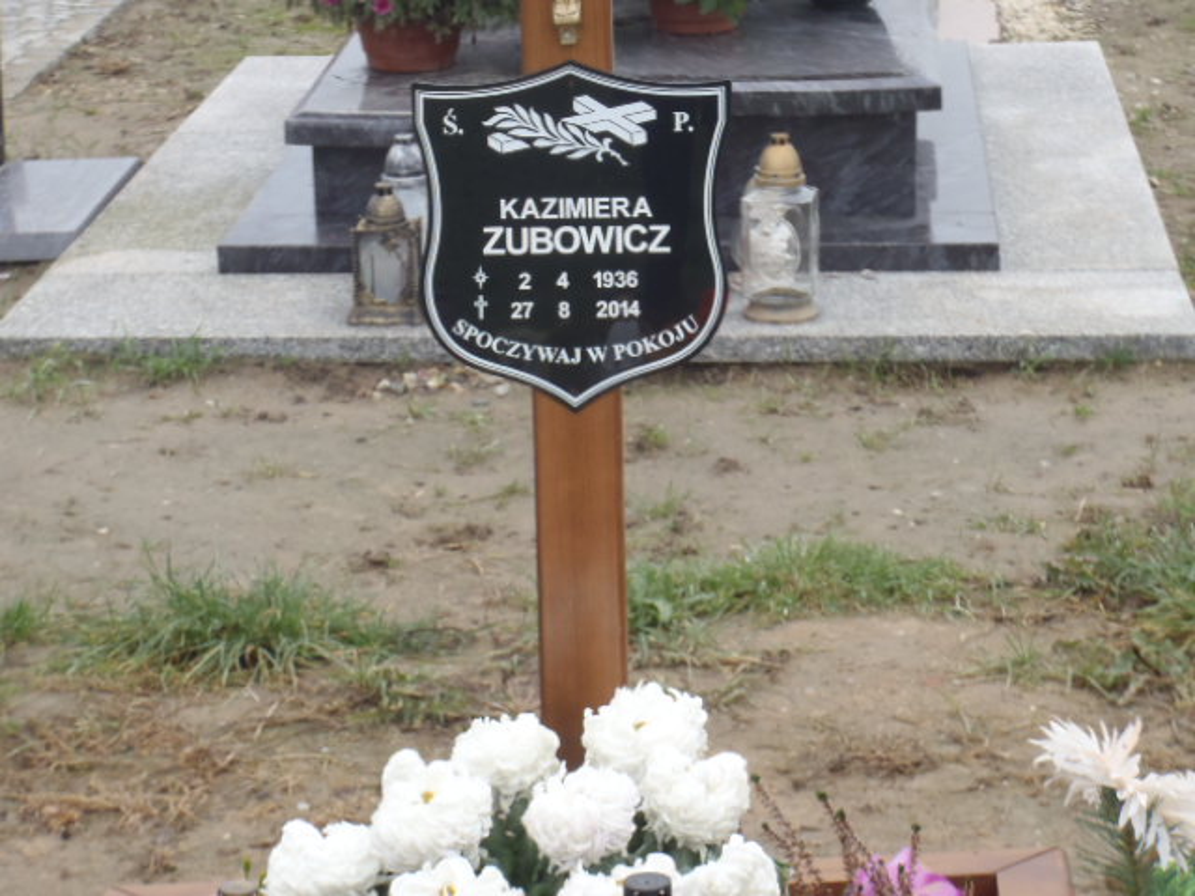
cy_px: 448
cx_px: 598
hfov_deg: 19.3
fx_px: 3521
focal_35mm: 102
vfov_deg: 14.5
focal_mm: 18.2
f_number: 5.1
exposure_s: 1/100
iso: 160
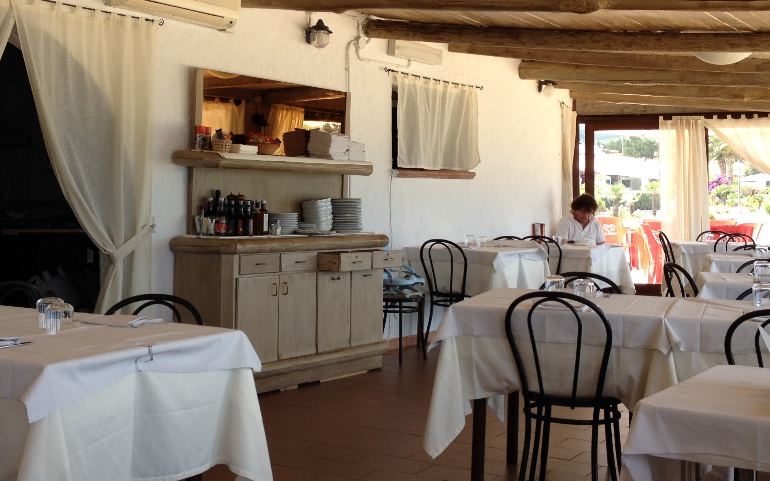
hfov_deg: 37.5
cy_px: 194
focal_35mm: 54
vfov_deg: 23.9
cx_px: 362
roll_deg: +0.5
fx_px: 1133
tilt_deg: -2.3
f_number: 2.4
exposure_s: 1/179
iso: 50
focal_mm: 4.28
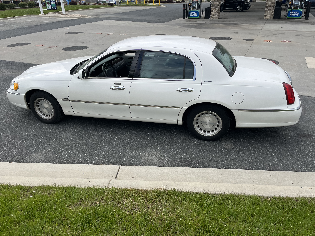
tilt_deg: -26.9
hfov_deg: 67.3
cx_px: 158
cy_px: 118
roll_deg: +2.4
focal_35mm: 26
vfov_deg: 53.1
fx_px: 237
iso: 50
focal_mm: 5.1
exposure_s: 1/3135
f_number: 1.6
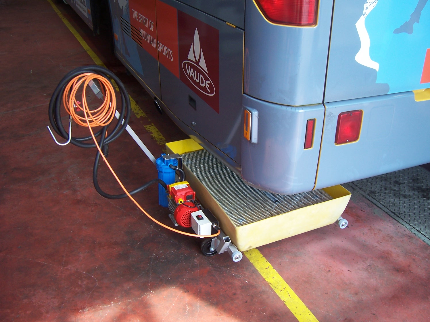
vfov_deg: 39.7
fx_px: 447
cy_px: 161
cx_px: 215
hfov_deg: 51.4
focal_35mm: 36
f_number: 3
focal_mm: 6
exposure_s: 1/90
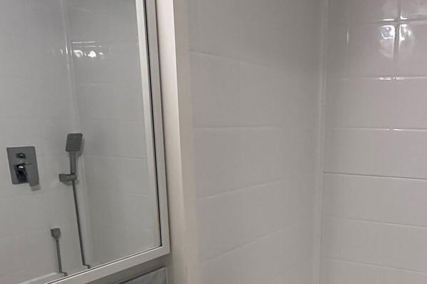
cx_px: 297
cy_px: 255
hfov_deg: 48.4
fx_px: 463
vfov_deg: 32.5
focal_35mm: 39
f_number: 2.2
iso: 250
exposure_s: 1/120
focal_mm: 2.22
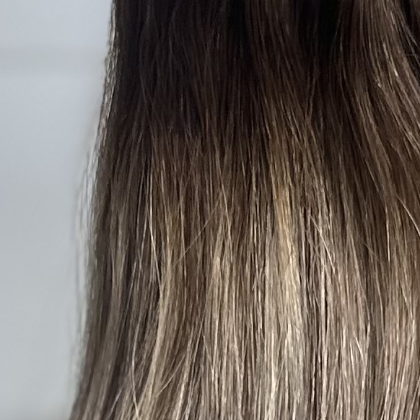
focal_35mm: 147
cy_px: 1154
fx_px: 2018
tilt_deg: -59.2
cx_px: 242
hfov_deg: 11.9
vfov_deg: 9.8
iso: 64
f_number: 1.78
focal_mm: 6.86
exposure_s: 1/150
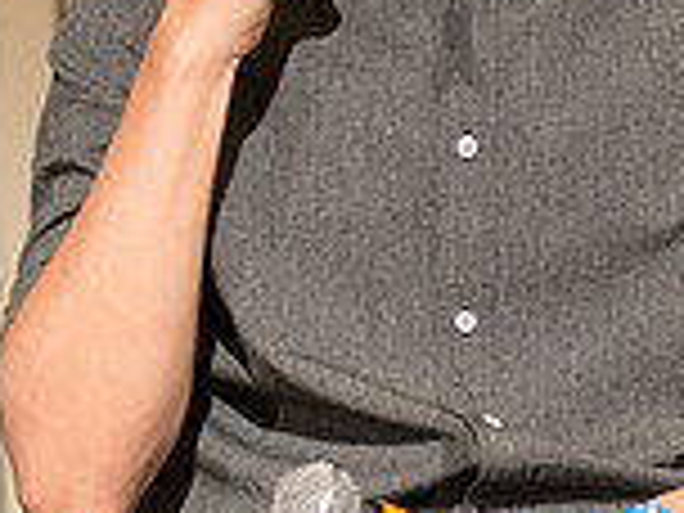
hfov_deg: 6.7
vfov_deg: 5.0
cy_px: 11
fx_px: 5809
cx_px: 454
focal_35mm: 294
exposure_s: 1/320
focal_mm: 80
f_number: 4
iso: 2500
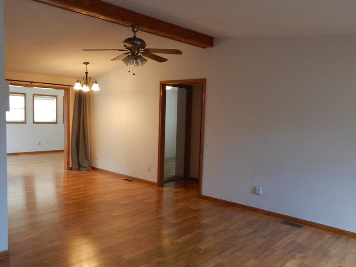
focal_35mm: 29
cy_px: 140
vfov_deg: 48.2
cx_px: 171
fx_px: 298
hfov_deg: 61.6
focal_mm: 4
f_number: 3
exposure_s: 1/30
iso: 200
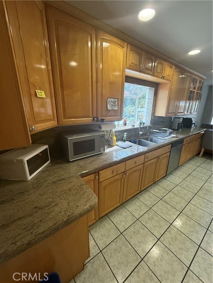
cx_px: 106
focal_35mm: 14
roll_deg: -0.2
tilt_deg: -16.5
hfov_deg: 85.7
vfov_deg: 102.1
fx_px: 115
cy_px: 142
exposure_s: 1/120
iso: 400
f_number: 2.2
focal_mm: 2.22
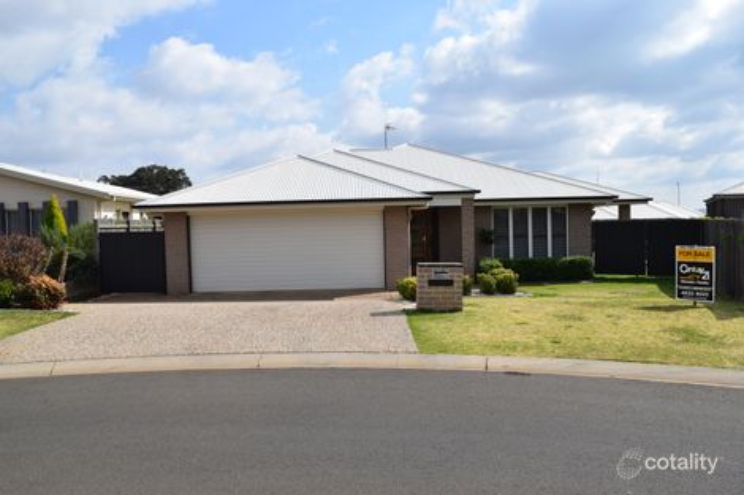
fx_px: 558
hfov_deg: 67.4
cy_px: 248
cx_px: 372
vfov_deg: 47.9
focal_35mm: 27
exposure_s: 1/400
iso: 200
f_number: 10
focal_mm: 18
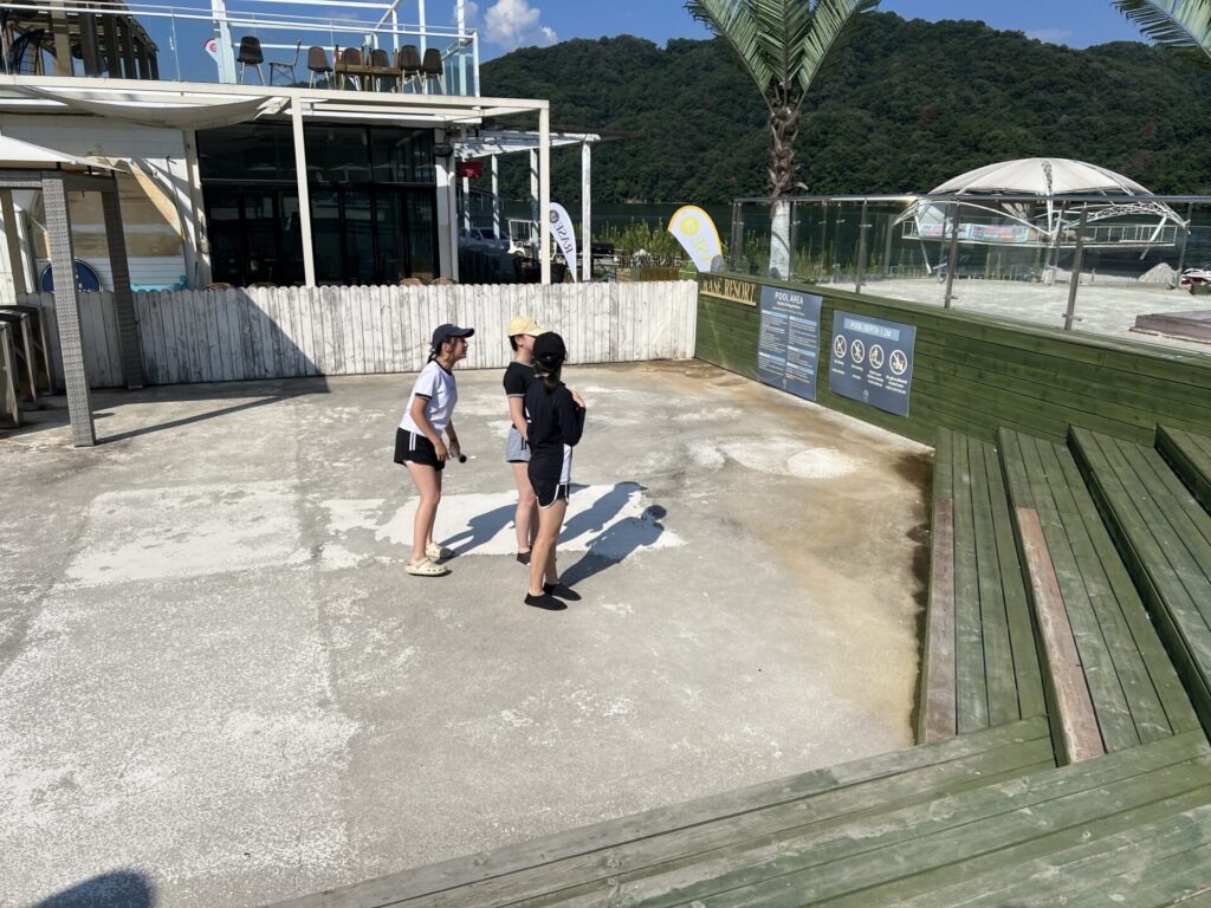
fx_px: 910
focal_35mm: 26
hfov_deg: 67.3
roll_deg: -1.1
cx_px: 606
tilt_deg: -15.8
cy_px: 454
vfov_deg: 53.1
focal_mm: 5.7
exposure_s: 1/8696
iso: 50
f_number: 1.5
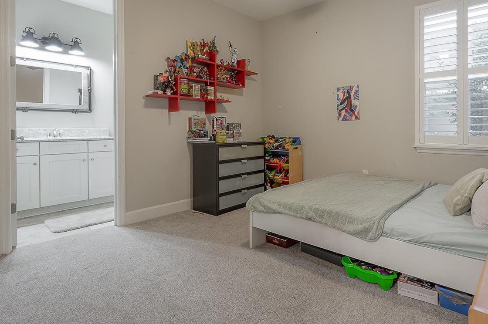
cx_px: 311
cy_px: 133
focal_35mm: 20
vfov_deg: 61.4
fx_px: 271
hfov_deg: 82.1
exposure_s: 1/6
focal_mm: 14
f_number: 9
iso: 320
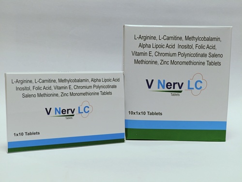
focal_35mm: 47
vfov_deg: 30.9
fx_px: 329
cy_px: 91
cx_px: 121
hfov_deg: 40.4
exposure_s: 1/50
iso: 321
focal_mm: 7.08
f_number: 2
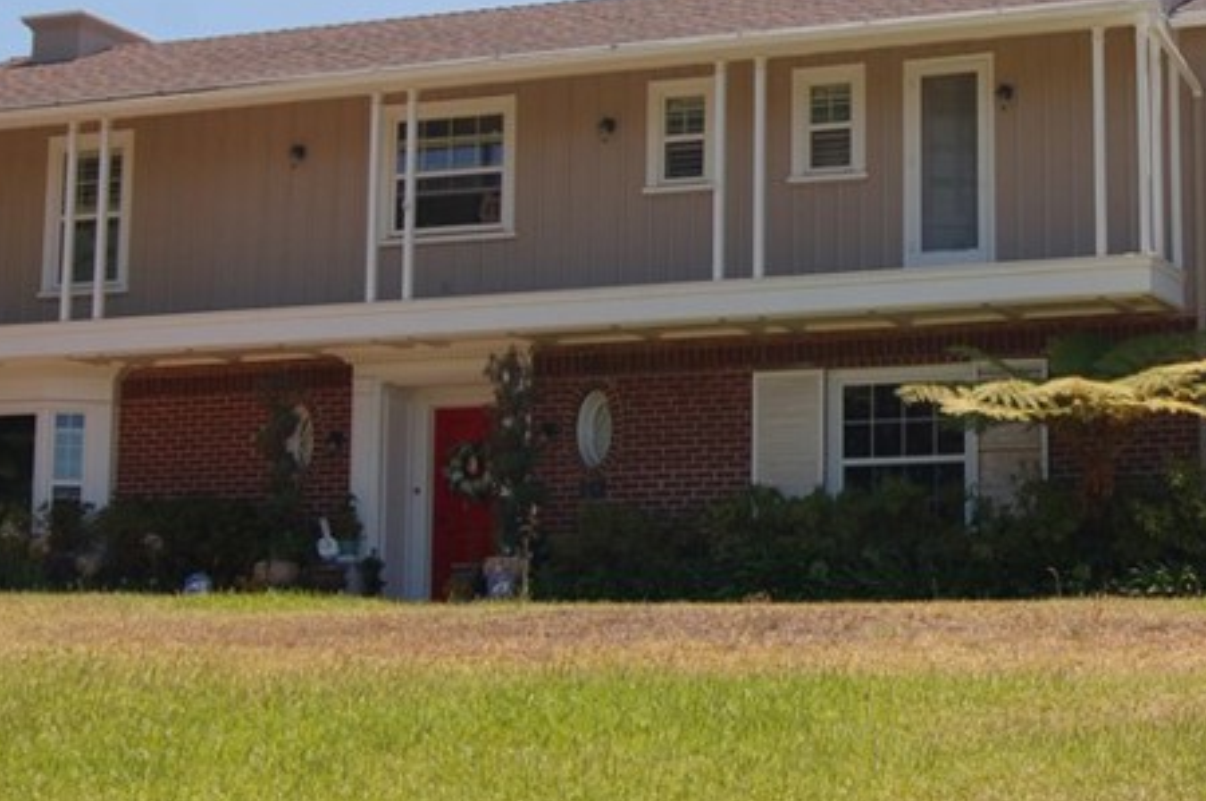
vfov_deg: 16.5
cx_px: 858
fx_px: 2744
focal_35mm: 82
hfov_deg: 24.6
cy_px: 185
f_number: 7.1
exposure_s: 1/500
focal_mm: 24
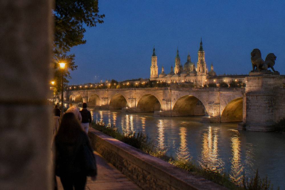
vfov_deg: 13.0
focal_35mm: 105
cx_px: 142
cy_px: 95
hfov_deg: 19.5
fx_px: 831
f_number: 9
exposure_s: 1/160
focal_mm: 105
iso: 400
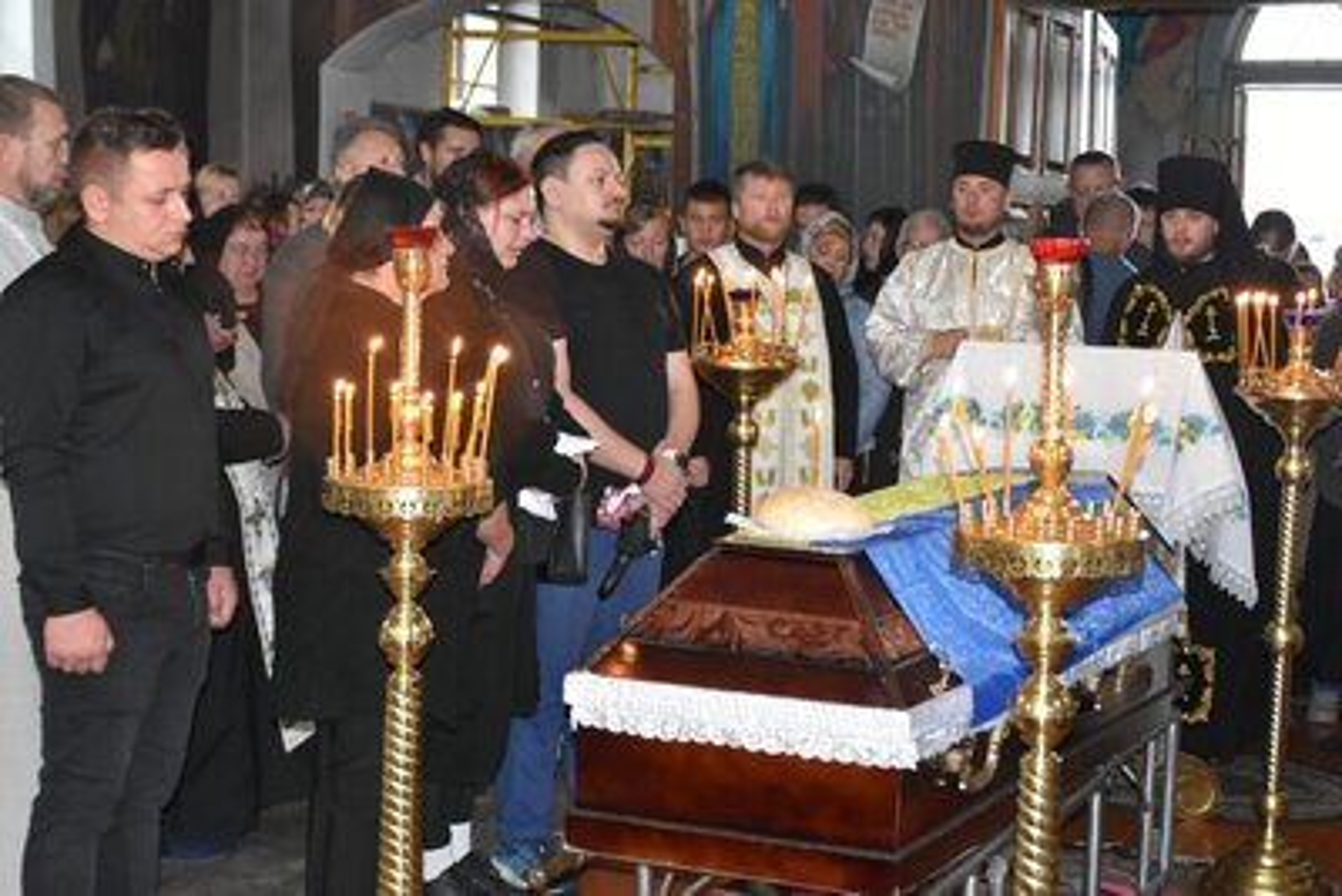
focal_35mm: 57
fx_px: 2125
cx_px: 671
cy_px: 448
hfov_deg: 35.0
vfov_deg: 23.8
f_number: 4.2
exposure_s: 1/60
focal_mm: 38
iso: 2500
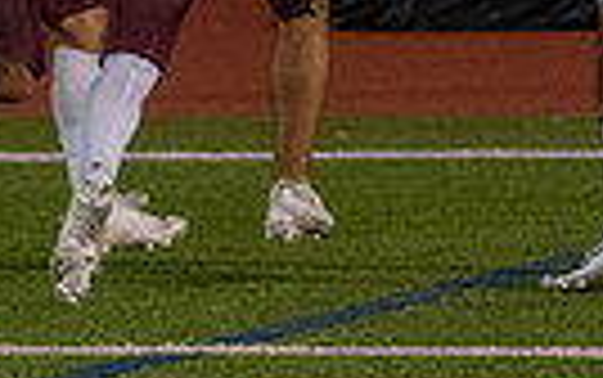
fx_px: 12549
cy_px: -339
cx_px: 674
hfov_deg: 2.8
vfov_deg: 1.7
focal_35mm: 763
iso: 5000
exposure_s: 1/1250
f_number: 2.8
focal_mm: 100
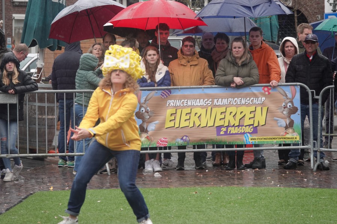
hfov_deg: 7.7
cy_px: 112
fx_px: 2490
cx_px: 168
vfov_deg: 5.2
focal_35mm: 266
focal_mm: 97.49
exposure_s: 1/250
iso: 160
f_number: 4
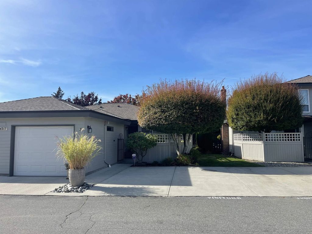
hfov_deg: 69.4
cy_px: 117
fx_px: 225
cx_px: 156
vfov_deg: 54.9
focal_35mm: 25
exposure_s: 1/3003
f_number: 1.6
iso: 32
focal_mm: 5.1
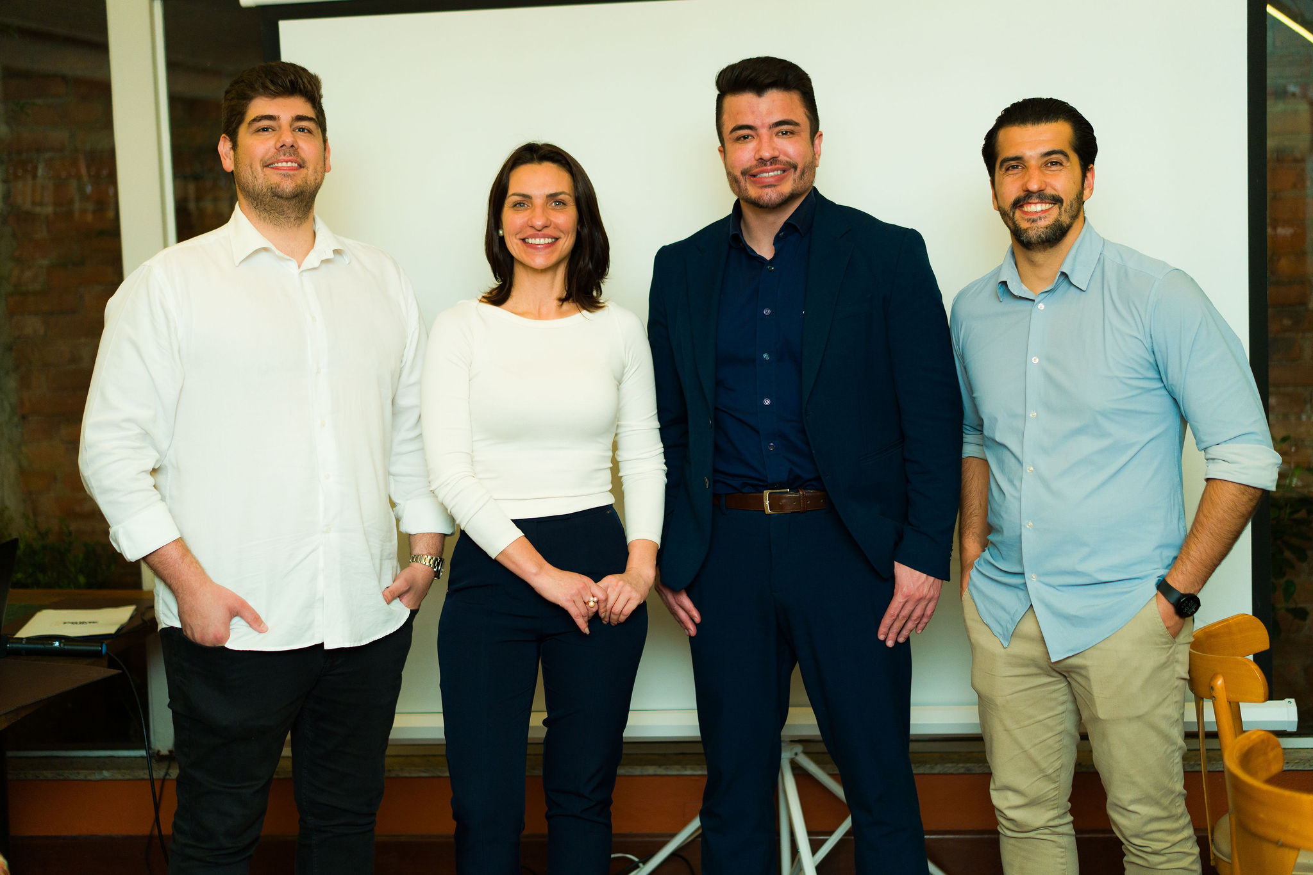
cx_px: 656
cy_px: 438
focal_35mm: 55
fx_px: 2006
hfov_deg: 36.2
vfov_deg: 24.6
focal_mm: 55
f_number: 1.8
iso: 800
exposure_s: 1/200
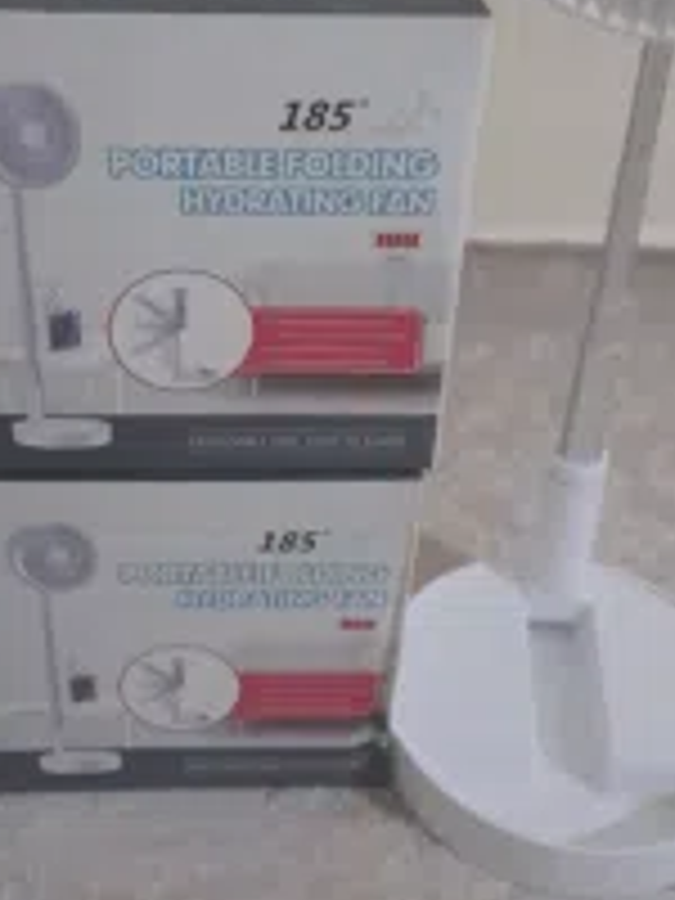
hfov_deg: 29.0
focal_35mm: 50
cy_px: 306
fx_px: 1300
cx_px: 270
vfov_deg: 37.8
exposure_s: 1/20
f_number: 2
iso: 1000
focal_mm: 4.6
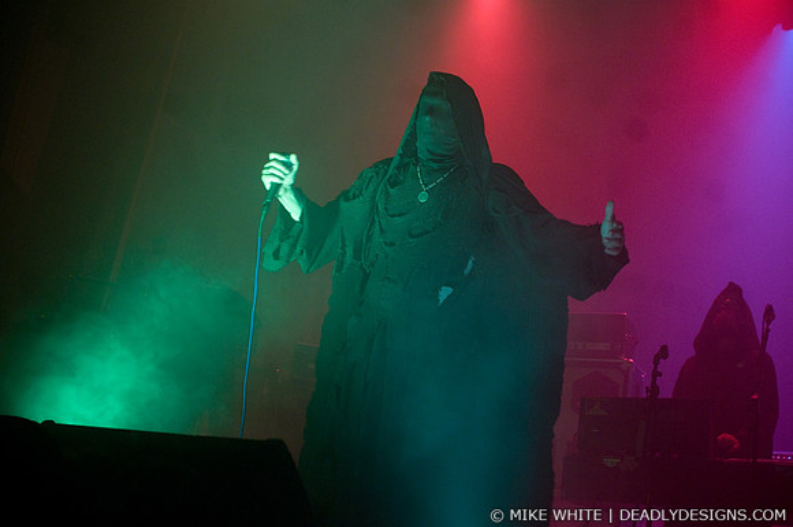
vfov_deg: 29.8
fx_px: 990
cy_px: 264
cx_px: 396
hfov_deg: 43.7
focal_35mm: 45
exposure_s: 1/20
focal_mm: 30
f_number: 4.5
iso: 1000
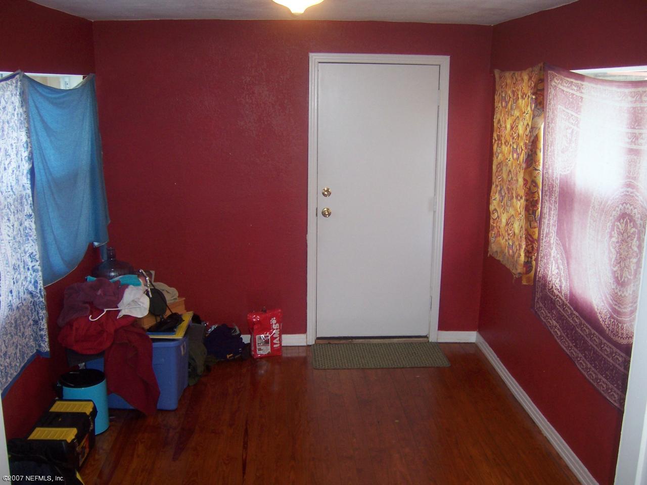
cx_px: 324
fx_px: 673
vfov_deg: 39.7
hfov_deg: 51.4
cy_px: 242
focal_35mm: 36
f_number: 2.8
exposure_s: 1/60
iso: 125
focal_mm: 6.2
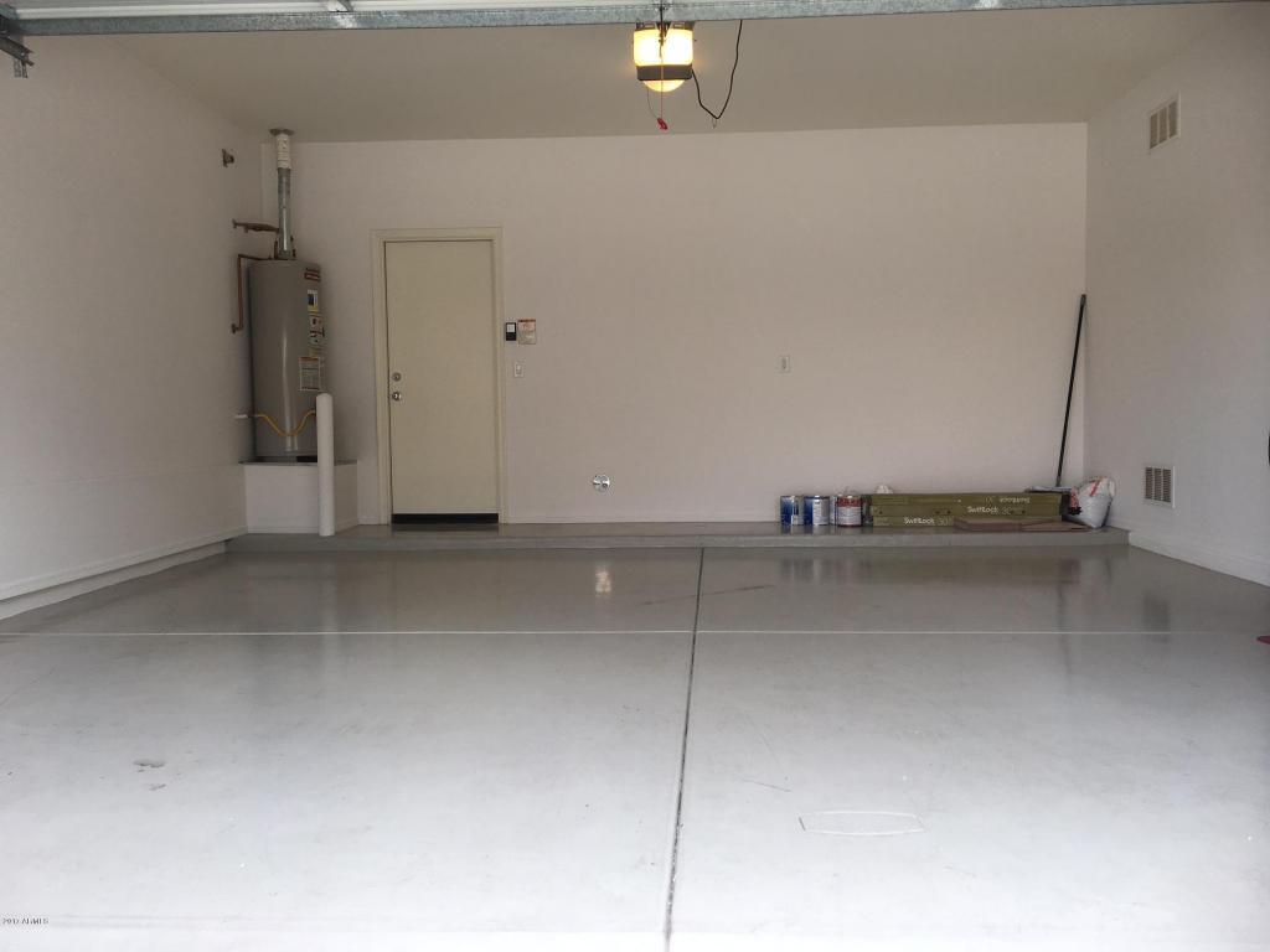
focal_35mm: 29
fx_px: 1064
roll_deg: +1.5
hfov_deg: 61.7
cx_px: 635
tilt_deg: -3.3
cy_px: 476
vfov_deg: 48.2
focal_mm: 4.15
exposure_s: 1/246
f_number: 2.2
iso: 25
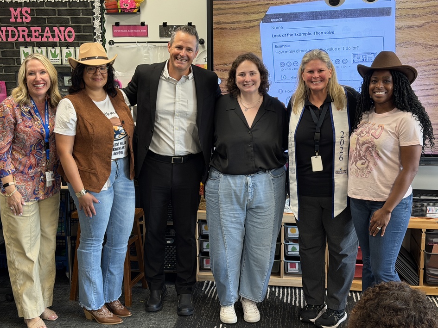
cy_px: 156
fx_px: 658
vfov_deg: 28.0
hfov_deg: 36.8
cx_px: 209
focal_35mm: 52
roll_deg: +0.3
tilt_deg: -10.1
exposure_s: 1/60
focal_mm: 6.76
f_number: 1.78
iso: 200
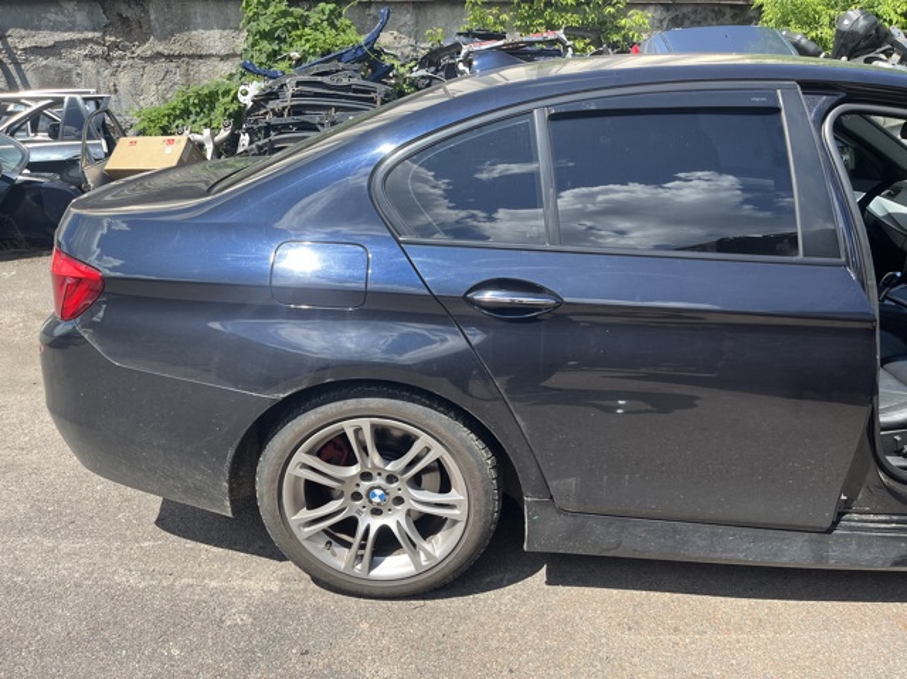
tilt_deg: -21.1
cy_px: 340
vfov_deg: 53.0
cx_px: 454
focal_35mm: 26
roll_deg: +0.4
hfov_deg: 67.3
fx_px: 681
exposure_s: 1/1372
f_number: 1.6
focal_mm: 5.1
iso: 50
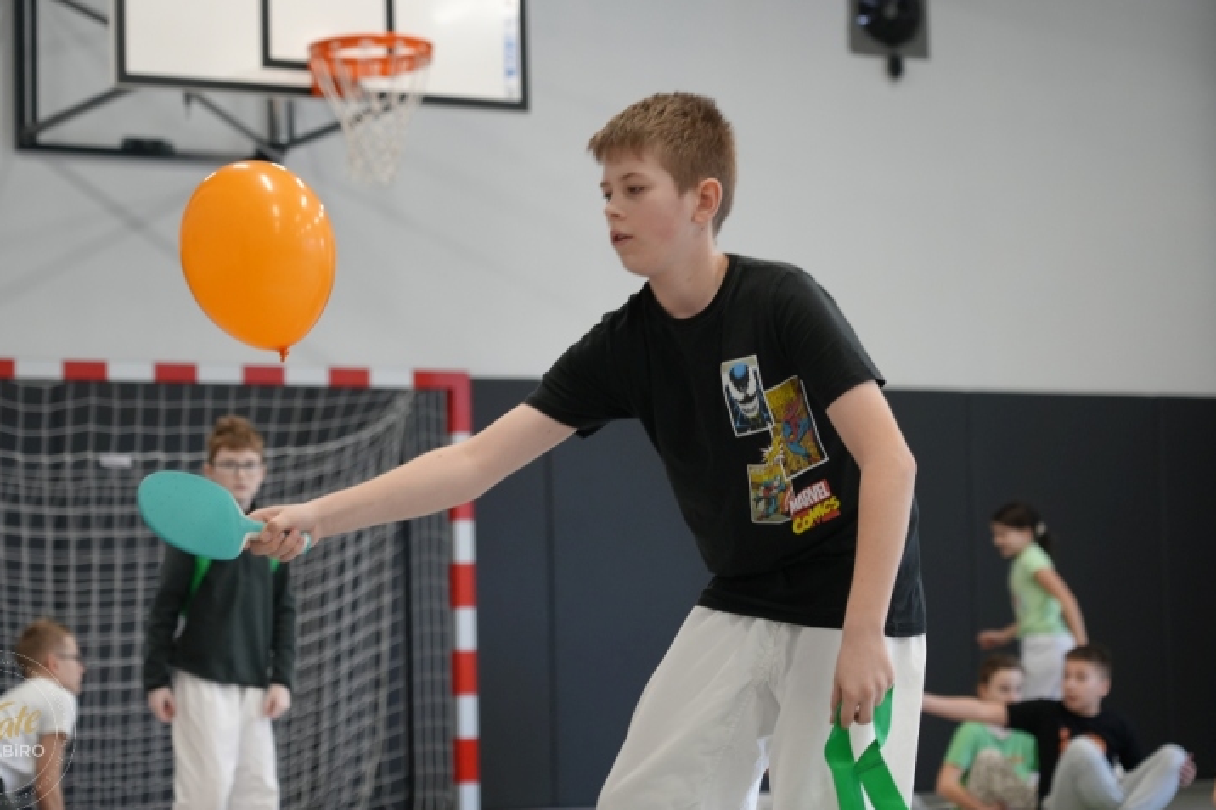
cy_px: 364
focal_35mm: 95
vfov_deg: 14.4
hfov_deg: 21.5
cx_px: 589
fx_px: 3208
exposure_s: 1/160
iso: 1250
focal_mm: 85
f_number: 4
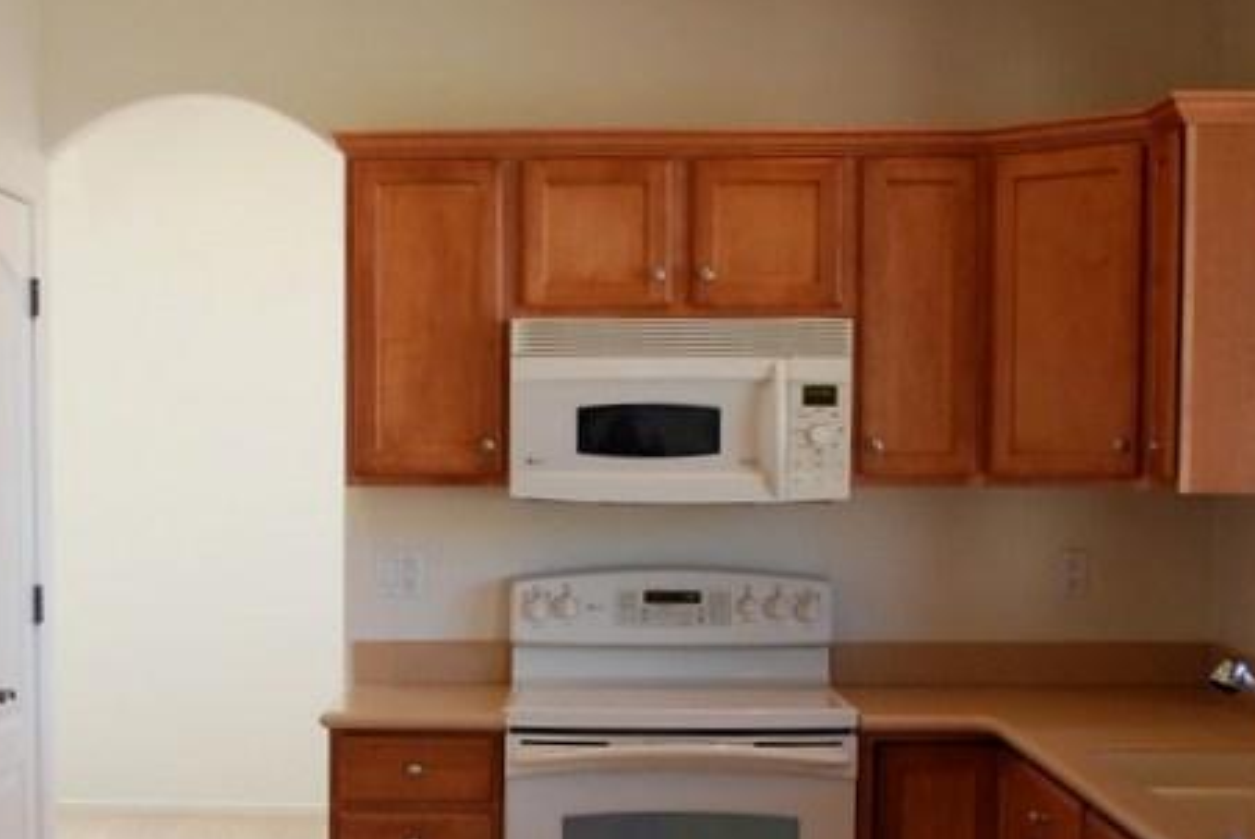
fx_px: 2129
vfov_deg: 22.0
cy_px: 666
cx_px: 443
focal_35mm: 61
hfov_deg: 32.6
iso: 200
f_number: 4
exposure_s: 1/60
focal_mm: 18
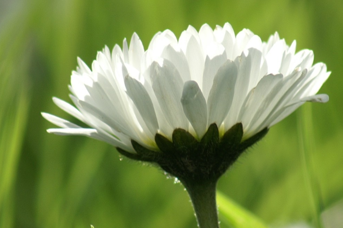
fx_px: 12214
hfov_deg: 1.6
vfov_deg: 1.1
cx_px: 182
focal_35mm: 1283
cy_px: 131
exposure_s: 1/200
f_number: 9.5
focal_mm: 280
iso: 100
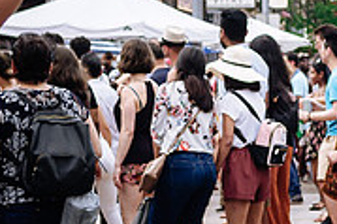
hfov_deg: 15.8
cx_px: 260
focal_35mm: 129
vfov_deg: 10.6
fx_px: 1206
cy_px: 142
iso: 100
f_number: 2.8
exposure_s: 1/400
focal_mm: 26
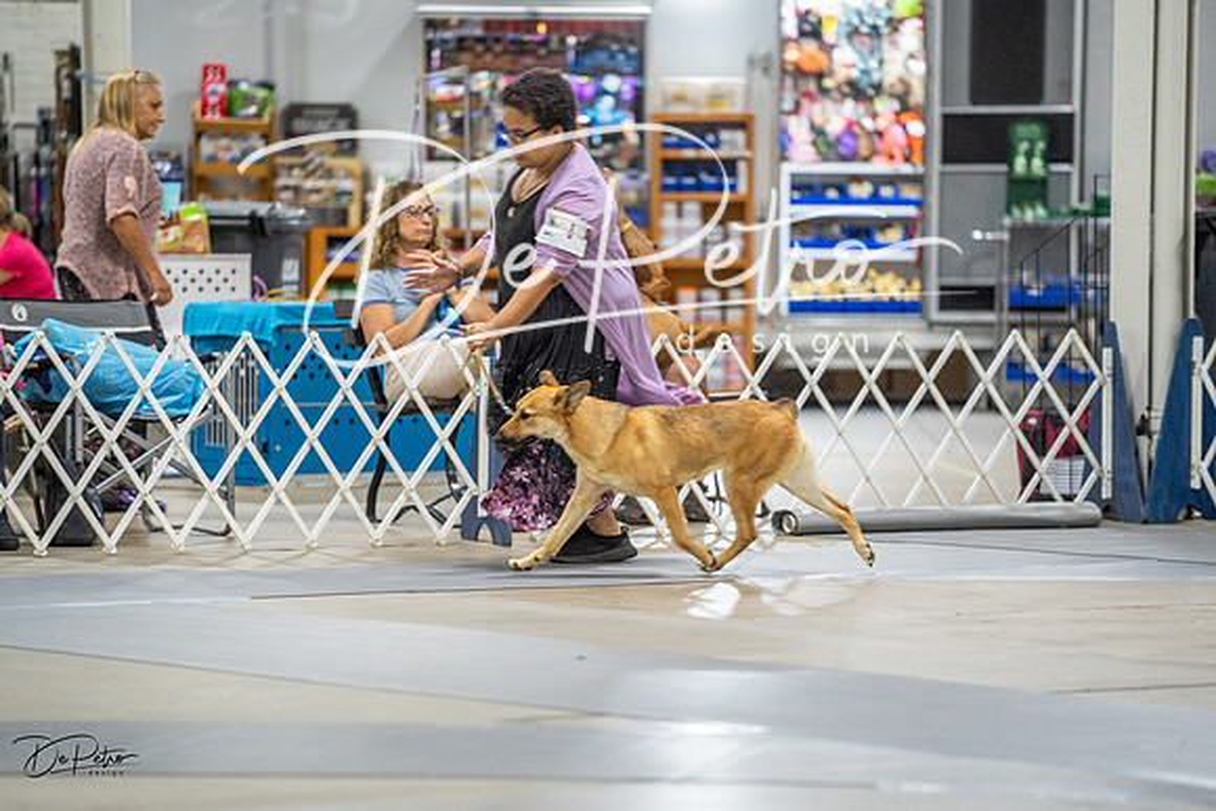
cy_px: 406
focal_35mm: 187
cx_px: 608
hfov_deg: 11.0
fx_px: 6318
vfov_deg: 7.3
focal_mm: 187
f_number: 2.8
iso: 2500
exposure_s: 1/200
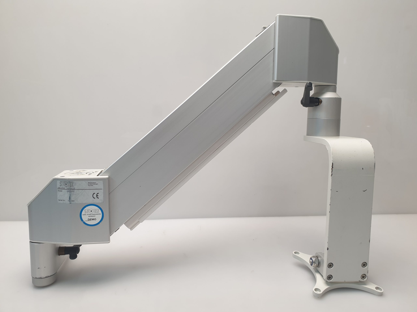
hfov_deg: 67.3
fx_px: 313
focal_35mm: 26
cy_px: 156
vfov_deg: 53.1
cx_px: 208
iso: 80
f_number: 2.4
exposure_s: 1/50
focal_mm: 4.3
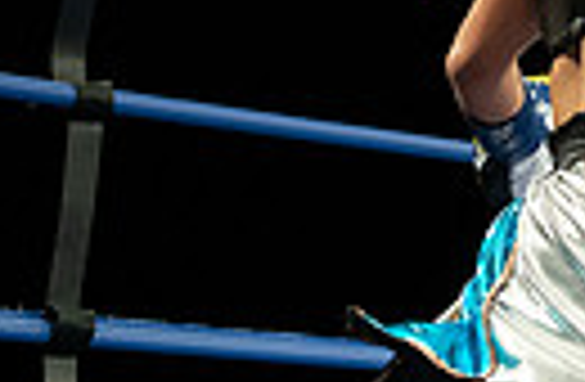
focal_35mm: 198
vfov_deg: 6.8
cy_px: 58
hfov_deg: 10.2
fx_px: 3198
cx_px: 786
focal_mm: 38
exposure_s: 1/1250
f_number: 2.8
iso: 1600
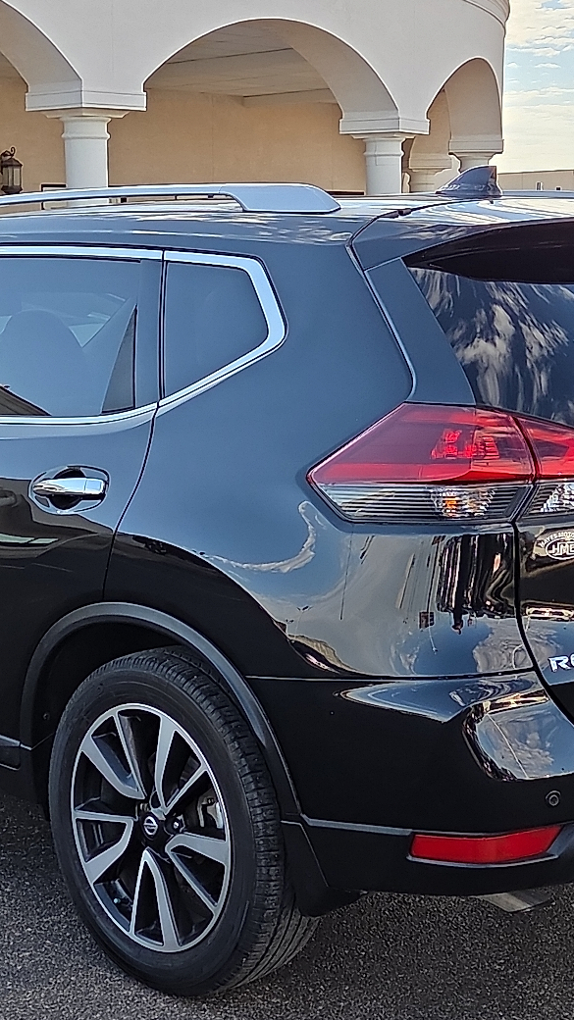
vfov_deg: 33.8
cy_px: 534
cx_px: 218
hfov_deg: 19.4
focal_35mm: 62
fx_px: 1678
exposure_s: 1/714
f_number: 1.8
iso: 25
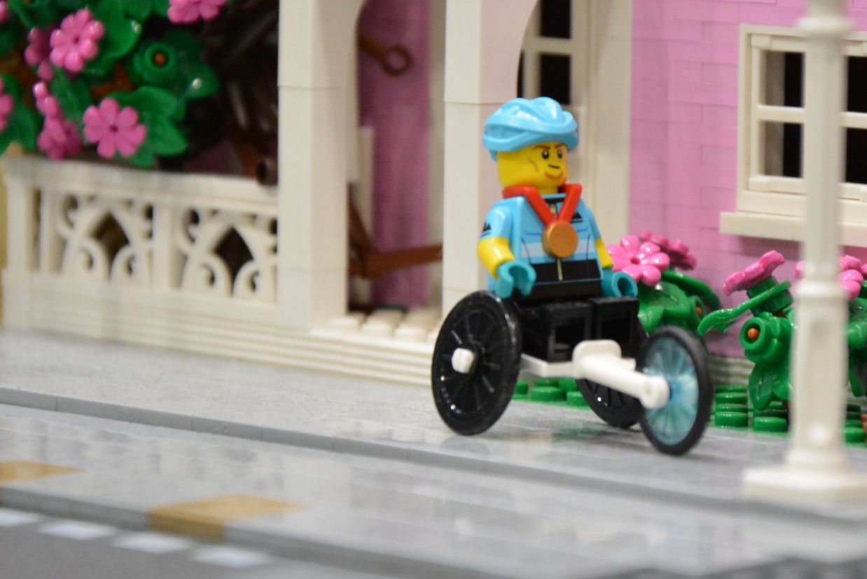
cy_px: 247
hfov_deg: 8.8
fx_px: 5636
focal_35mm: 234
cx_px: 562
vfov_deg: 5.9
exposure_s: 1/80
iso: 2500
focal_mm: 92
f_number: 5.6
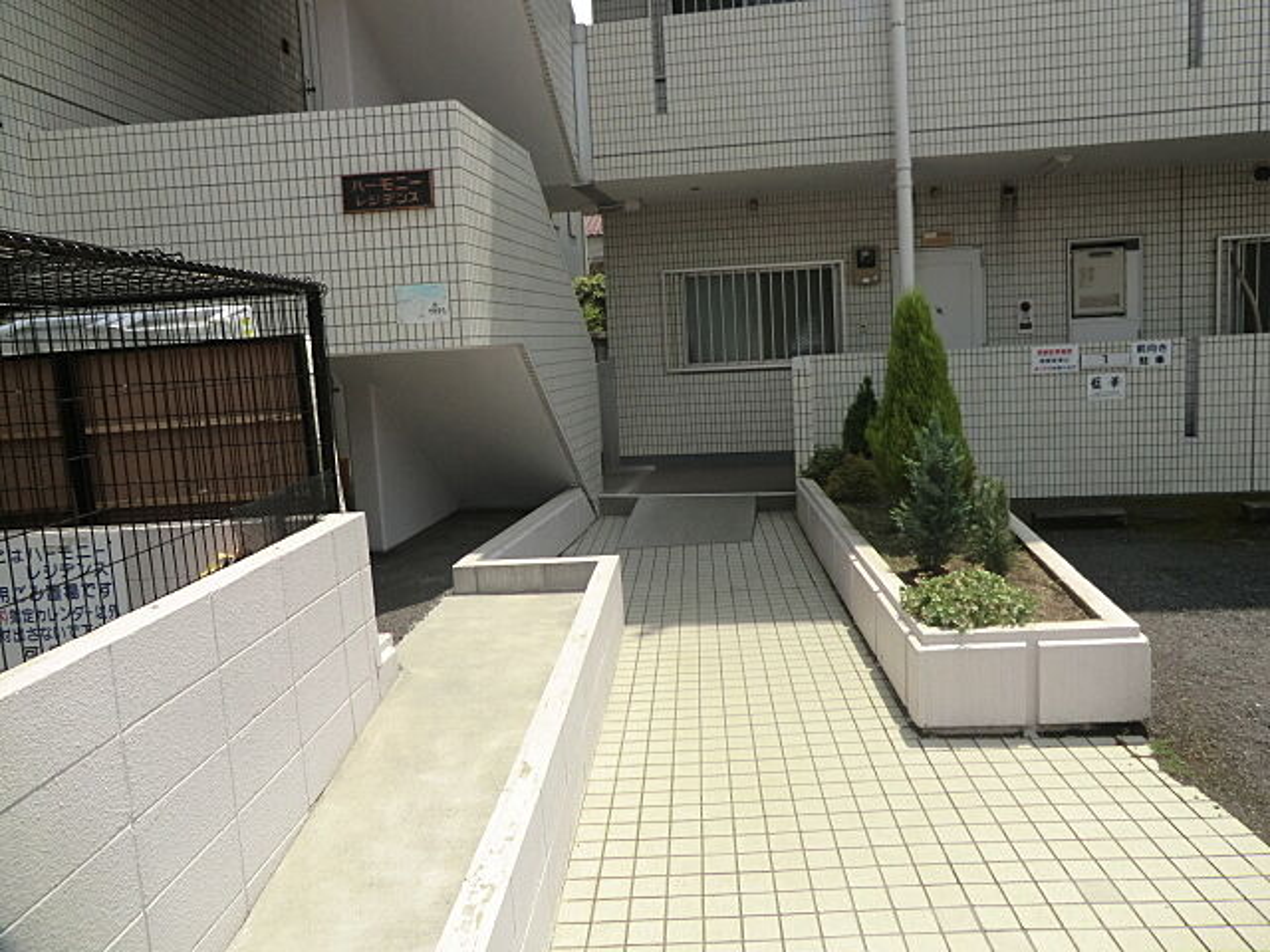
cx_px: 635
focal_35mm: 24
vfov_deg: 56.8
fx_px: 881
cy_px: 476
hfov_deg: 71.6
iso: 80
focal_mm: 4.3
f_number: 7.5
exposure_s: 1/250
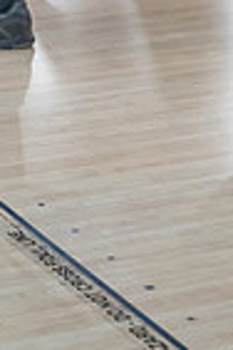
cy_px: -201
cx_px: 89
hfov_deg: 6.2
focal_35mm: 223
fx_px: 2165
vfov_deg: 9.0
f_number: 2.8
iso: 4000
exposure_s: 1/1000
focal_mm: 70
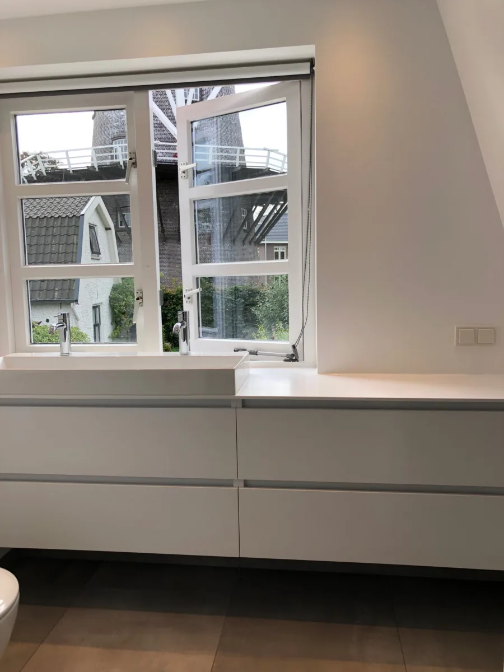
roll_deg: +2.0
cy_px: 336
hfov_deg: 49.7
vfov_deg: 63.4
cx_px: 252
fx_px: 544
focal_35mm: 28
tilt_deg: -6.1
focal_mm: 4
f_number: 1.8
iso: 20
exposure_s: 1/245
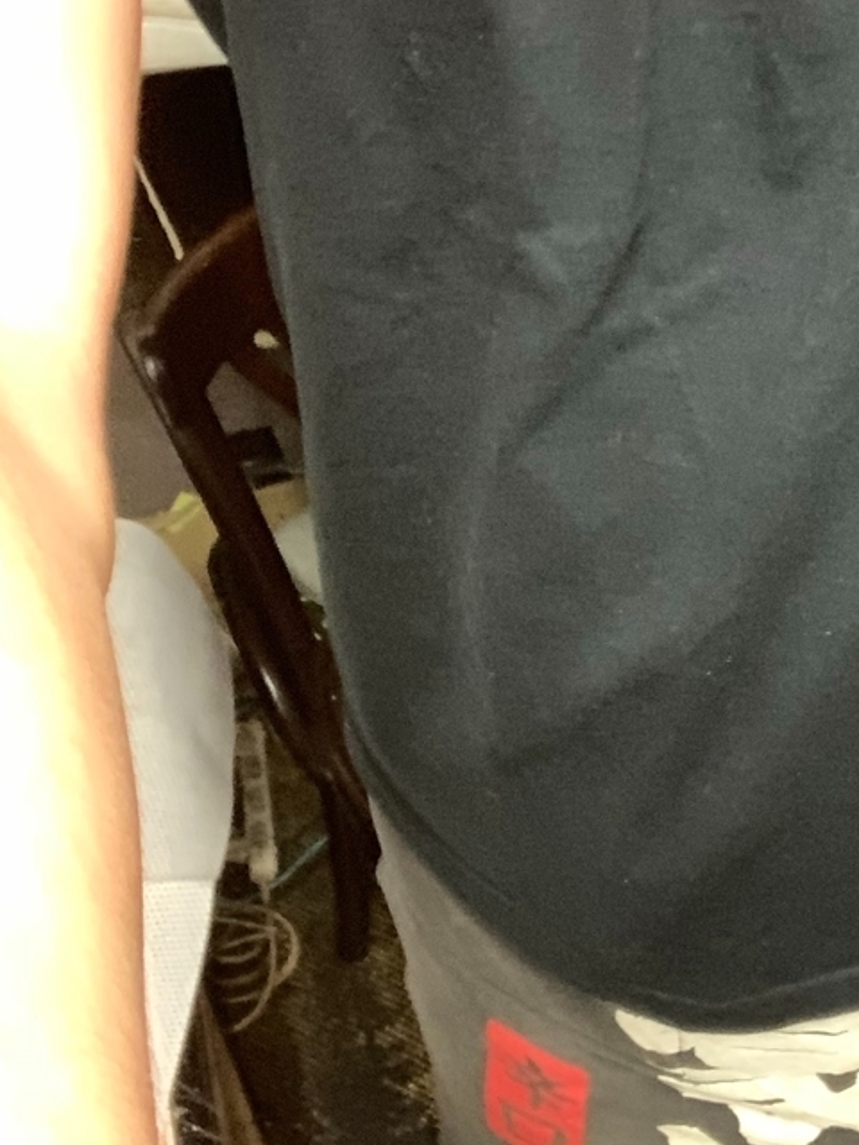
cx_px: 746
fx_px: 1985
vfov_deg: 32.1
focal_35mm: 60
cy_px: 474
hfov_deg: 23.9
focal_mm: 2.87
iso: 500
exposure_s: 1/17
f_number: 2.2
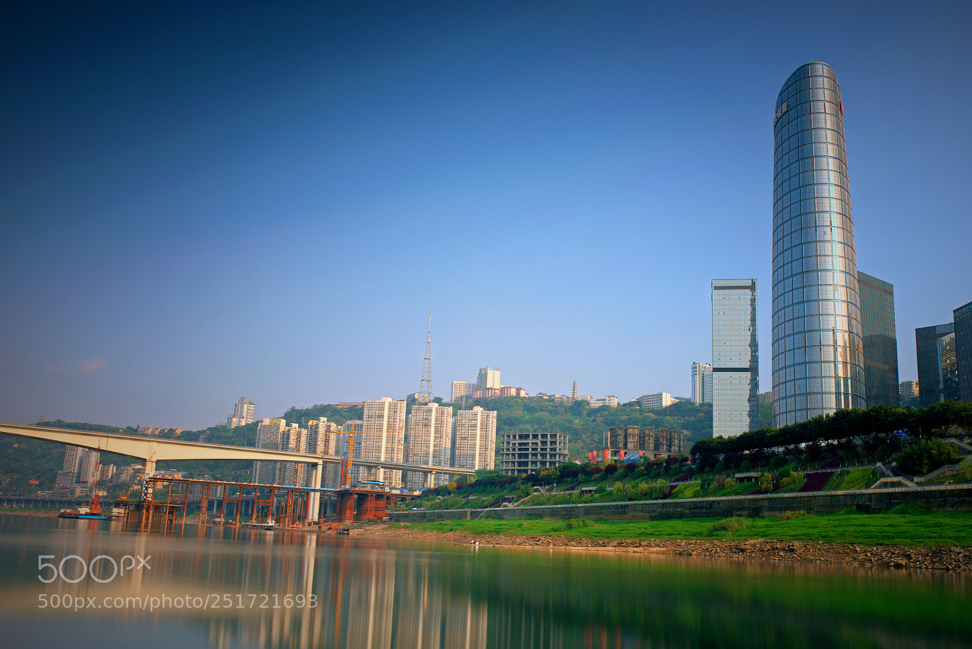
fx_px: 945
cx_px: 486
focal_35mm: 35
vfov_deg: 37.9
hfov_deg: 54.4
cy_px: 324
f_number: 14
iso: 31
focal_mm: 35
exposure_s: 59.8
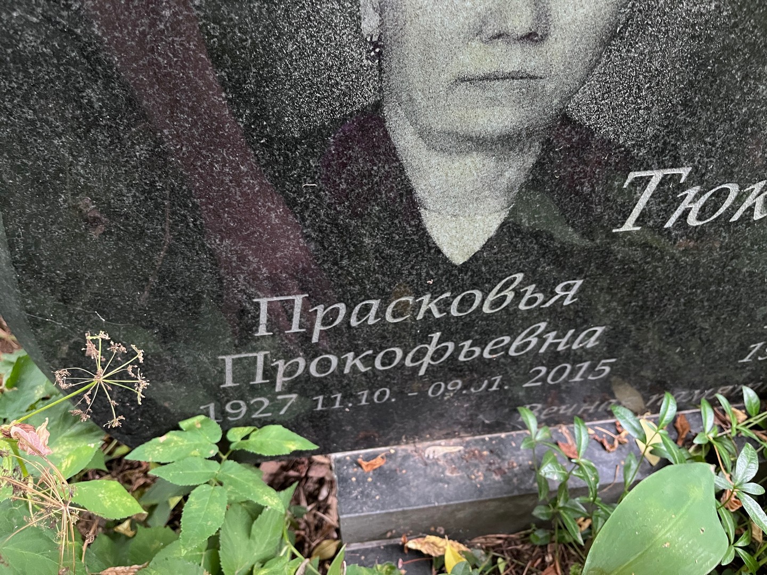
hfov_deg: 67.3
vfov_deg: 53.1
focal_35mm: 26
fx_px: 576
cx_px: 384
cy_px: 288
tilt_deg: -48.3
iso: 500
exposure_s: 1/42
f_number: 1.6
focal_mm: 5.1
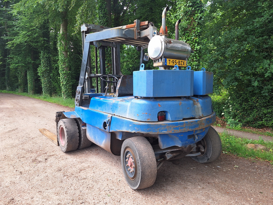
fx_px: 181
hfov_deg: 73.9
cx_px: 136
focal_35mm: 23
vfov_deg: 58.9
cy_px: 102
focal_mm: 5.54
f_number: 1.8
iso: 40
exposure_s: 1/294
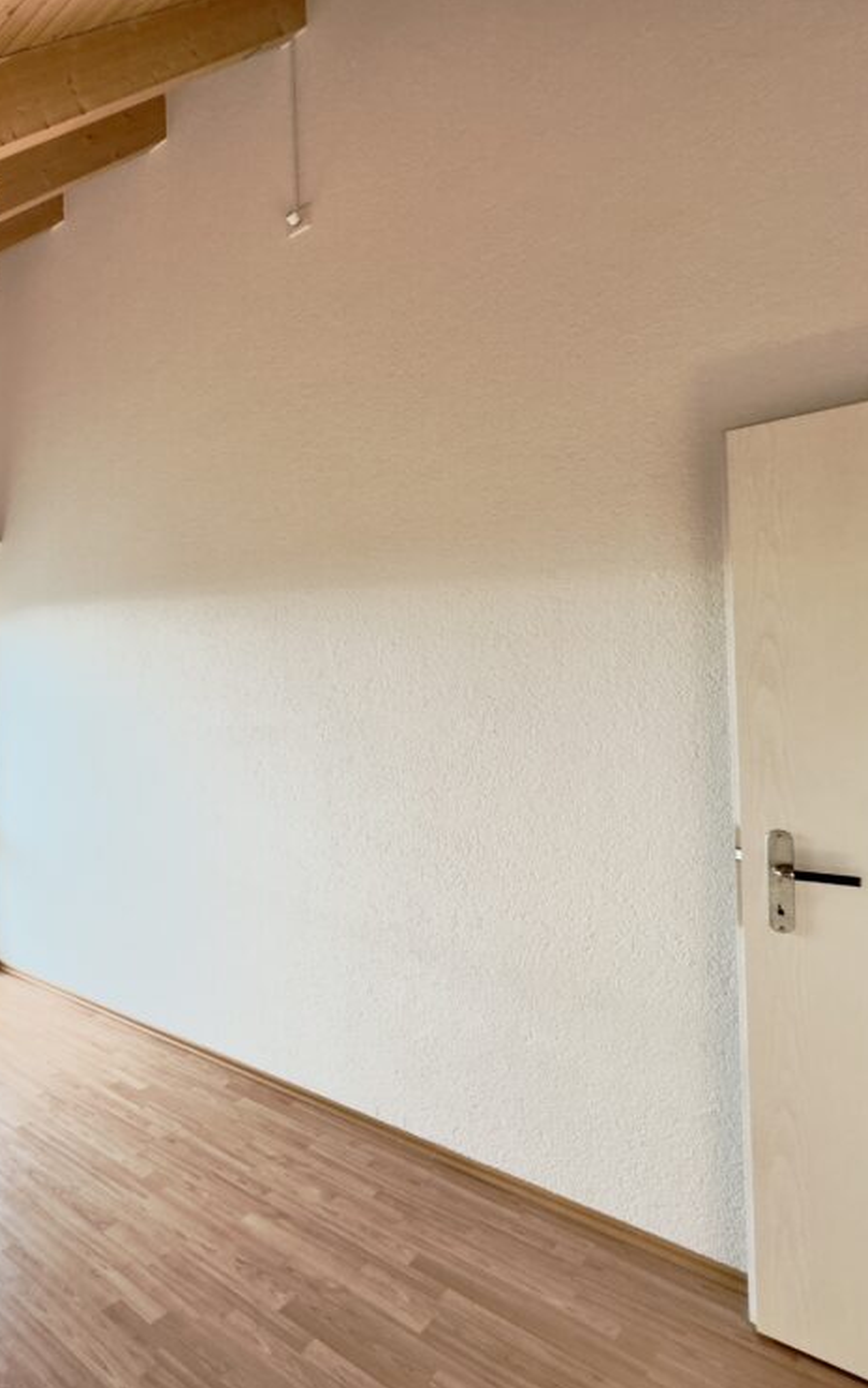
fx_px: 757
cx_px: -6
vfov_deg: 85.1
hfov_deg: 48.7
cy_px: 694
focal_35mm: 20
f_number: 2.2
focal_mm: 2.22
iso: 250
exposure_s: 1/50
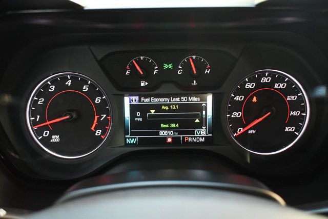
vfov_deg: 34.2
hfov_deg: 49.5
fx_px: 355
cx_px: 164
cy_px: 110
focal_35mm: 39
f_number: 4
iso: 2200
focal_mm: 26
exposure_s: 1/125
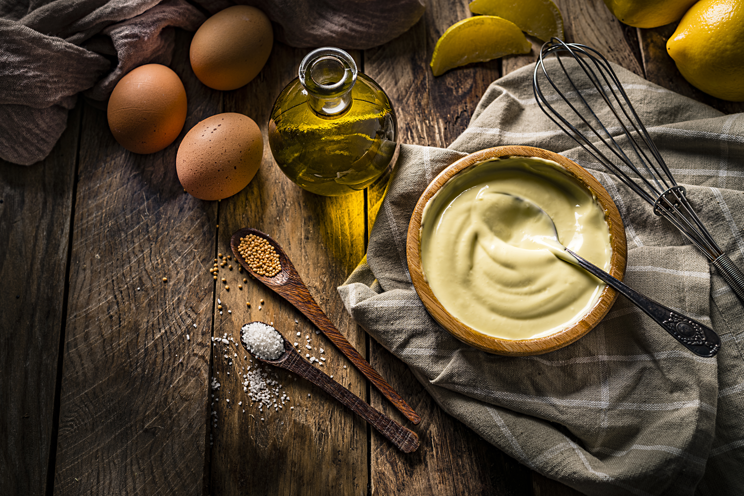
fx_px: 827
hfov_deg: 48.5
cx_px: 372
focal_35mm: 40
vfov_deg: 33.4
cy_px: 248
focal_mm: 40
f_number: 5.6
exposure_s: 1/100
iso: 100
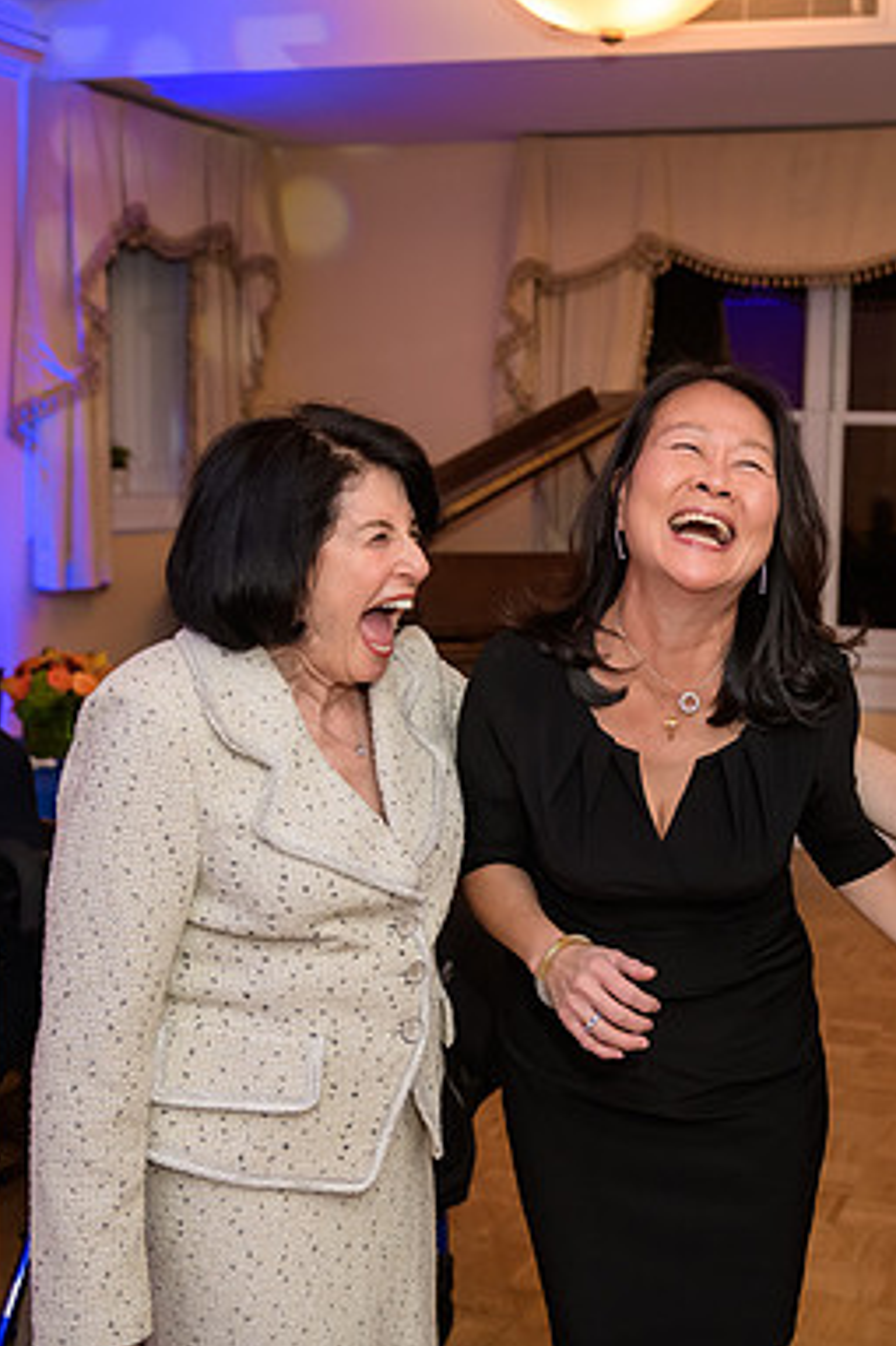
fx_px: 1756
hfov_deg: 28.1
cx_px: 692
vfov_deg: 41.9
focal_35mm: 47
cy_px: 677
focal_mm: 31
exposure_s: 1/125
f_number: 3.2
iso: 1250
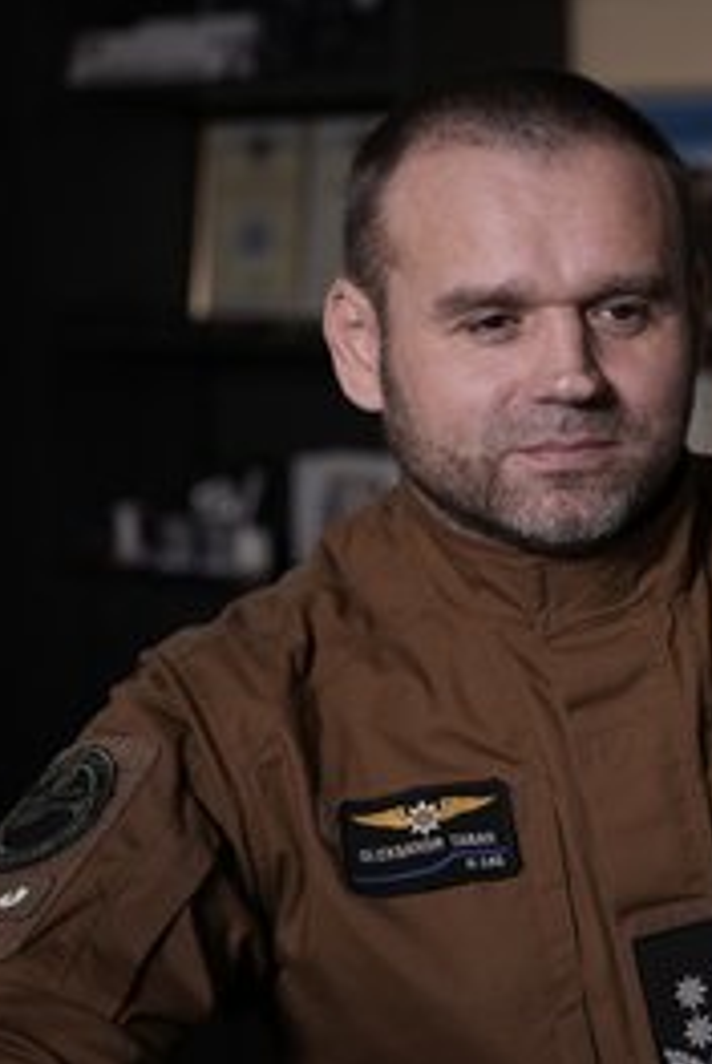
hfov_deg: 17.0
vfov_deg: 25.6
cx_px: 680
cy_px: 528
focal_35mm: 79
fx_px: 2337
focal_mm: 52
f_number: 2.8
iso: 400
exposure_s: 1/125
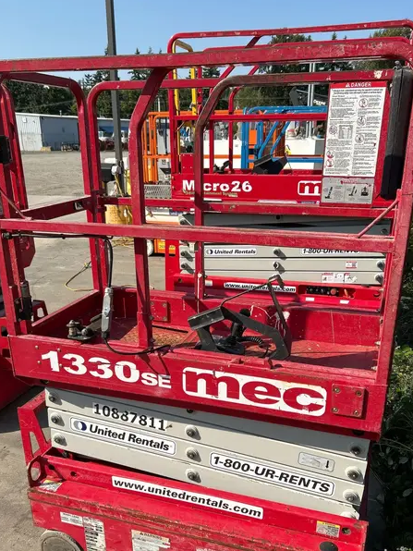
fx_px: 509
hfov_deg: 44.2
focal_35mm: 32
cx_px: 205
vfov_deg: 56.3
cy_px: 333
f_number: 1.5
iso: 50
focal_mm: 5.7
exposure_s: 1/3704
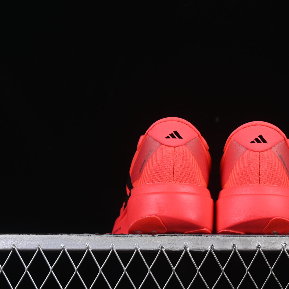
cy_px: 145
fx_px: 907
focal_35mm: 96
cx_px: 211
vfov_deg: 18.1
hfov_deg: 18.0
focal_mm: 50
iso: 160
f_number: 8
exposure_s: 1/80
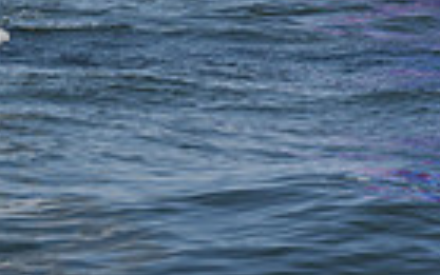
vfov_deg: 3.1
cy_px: -635
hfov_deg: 5.0
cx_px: -163
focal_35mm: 416
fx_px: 4990
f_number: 10
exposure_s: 1/1250
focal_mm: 98
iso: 320
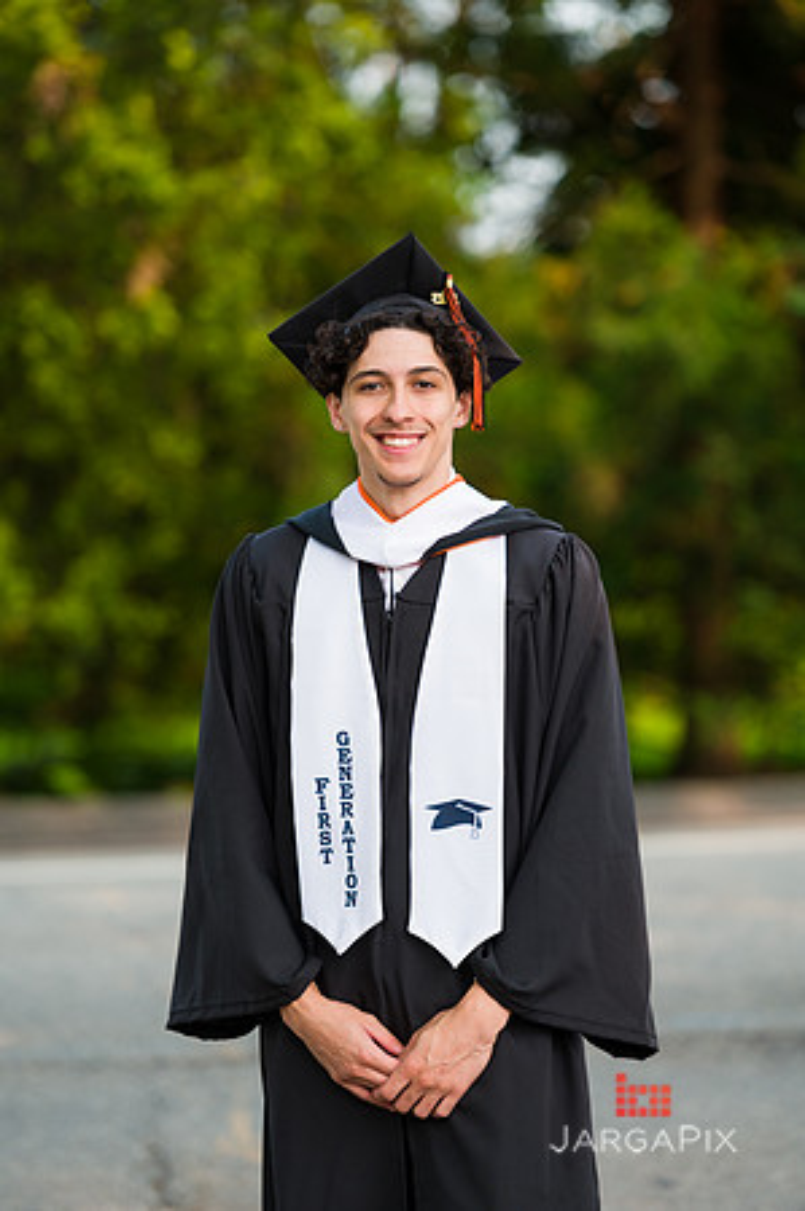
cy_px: 606
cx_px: 402
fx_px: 5547
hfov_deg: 8.3
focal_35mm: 165
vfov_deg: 12.5
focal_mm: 165
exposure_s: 1/640
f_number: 3.2
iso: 200
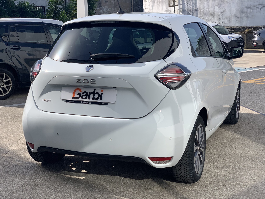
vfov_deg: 28.0
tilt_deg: -10.1
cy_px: 100
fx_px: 398
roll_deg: +0.8
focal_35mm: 52
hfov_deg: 36.8
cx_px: 132
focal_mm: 6
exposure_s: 1/841
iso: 16
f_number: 2.4
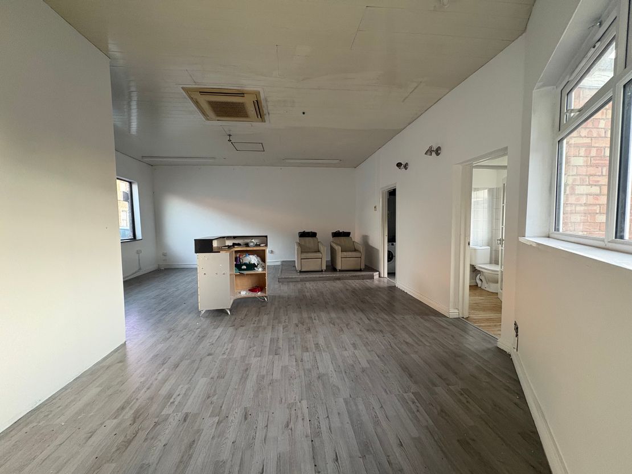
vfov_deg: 85.7
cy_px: 237
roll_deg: +1.0
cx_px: 316
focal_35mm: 14
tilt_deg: -2.9
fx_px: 256
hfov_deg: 102.1
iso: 400
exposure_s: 1/60
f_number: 2.2
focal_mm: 2.22
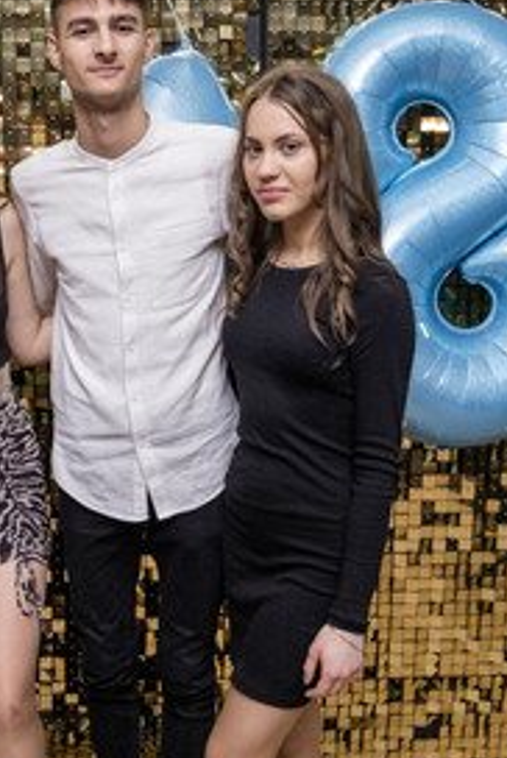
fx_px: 990
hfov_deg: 28.0
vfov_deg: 41.9
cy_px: 357
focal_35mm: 47
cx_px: 82
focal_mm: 13
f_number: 2
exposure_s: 1/125
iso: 1000
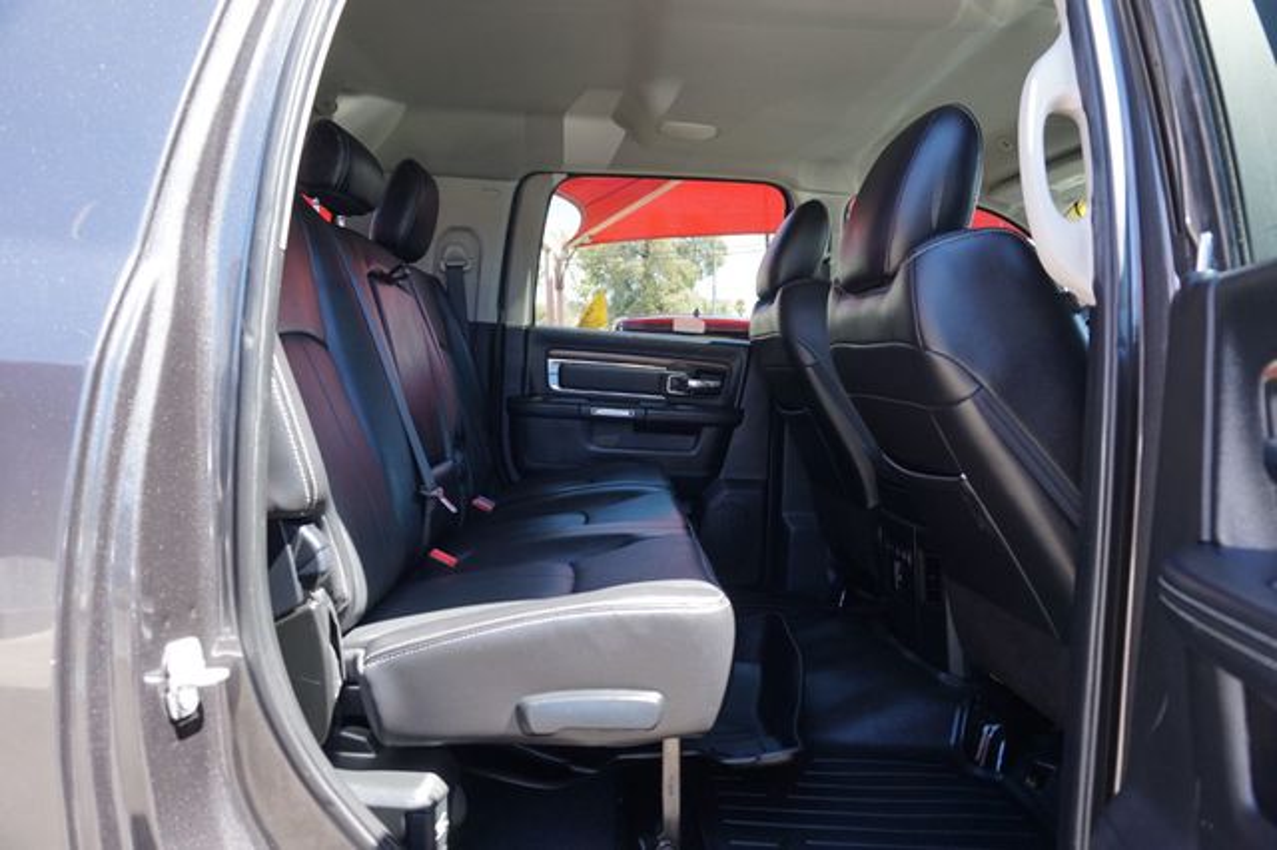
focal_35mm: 24
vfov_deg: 53.1
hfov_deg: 73.8
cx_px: 638
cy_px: 425
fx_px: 851
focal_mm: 16
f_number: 4
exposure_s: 1/60
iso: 160
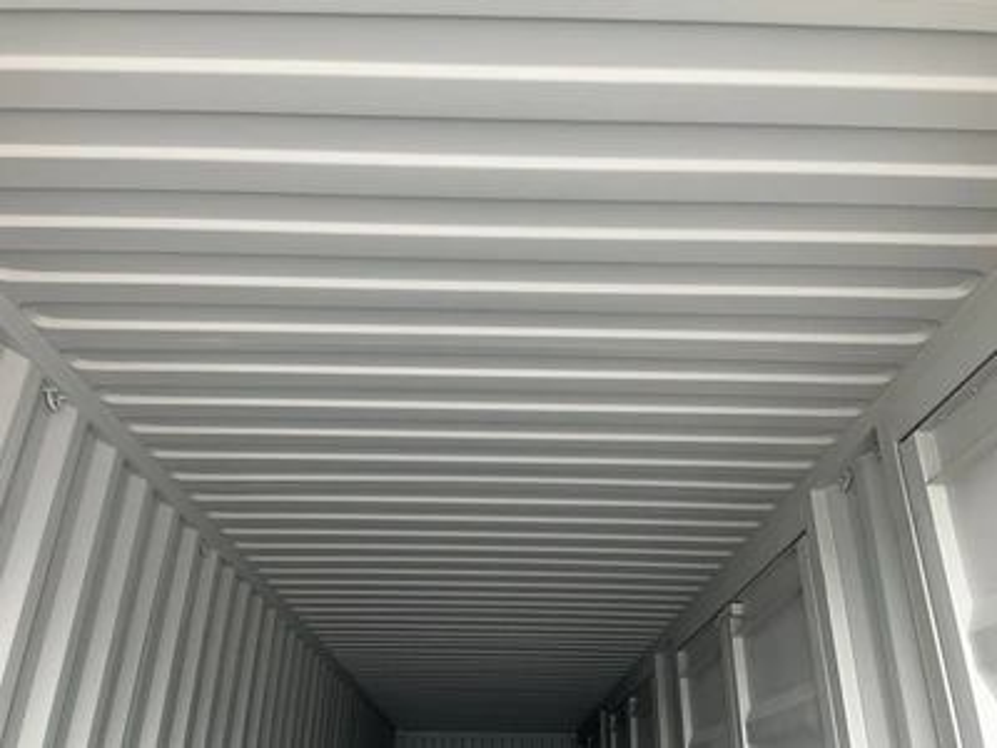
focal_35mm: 29
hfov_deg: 61.7
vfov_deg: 48.2
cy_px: 374
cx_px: 498
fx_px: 835
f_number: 1.8
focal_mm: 3
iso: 32
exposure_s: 1/122
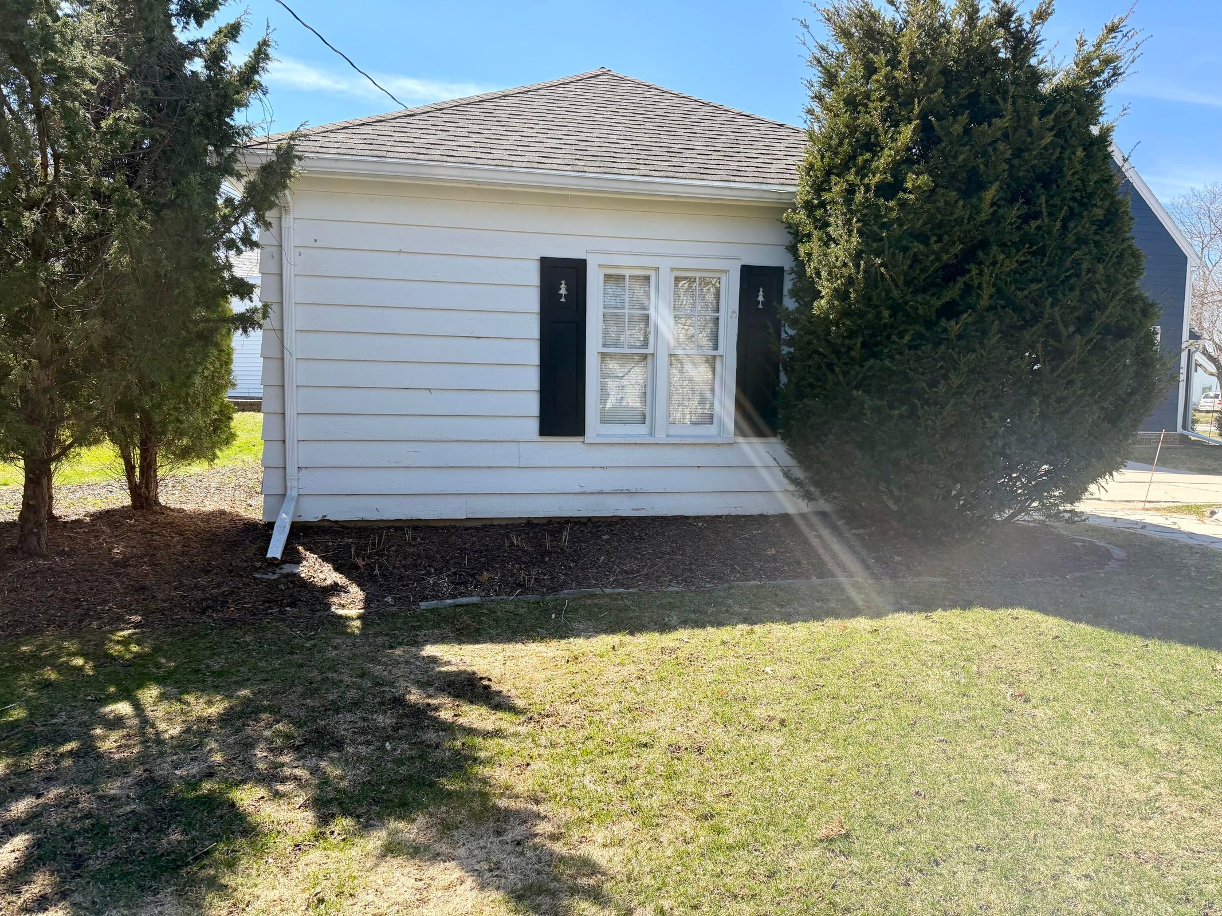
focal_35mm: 24
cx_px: 611
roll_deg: -0.9
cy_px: 458
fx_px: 847
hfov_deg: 71.6
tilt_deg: -3.8
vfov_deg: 56.8
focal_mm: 6.76
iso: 100
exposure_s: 1/2232
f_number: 1.78
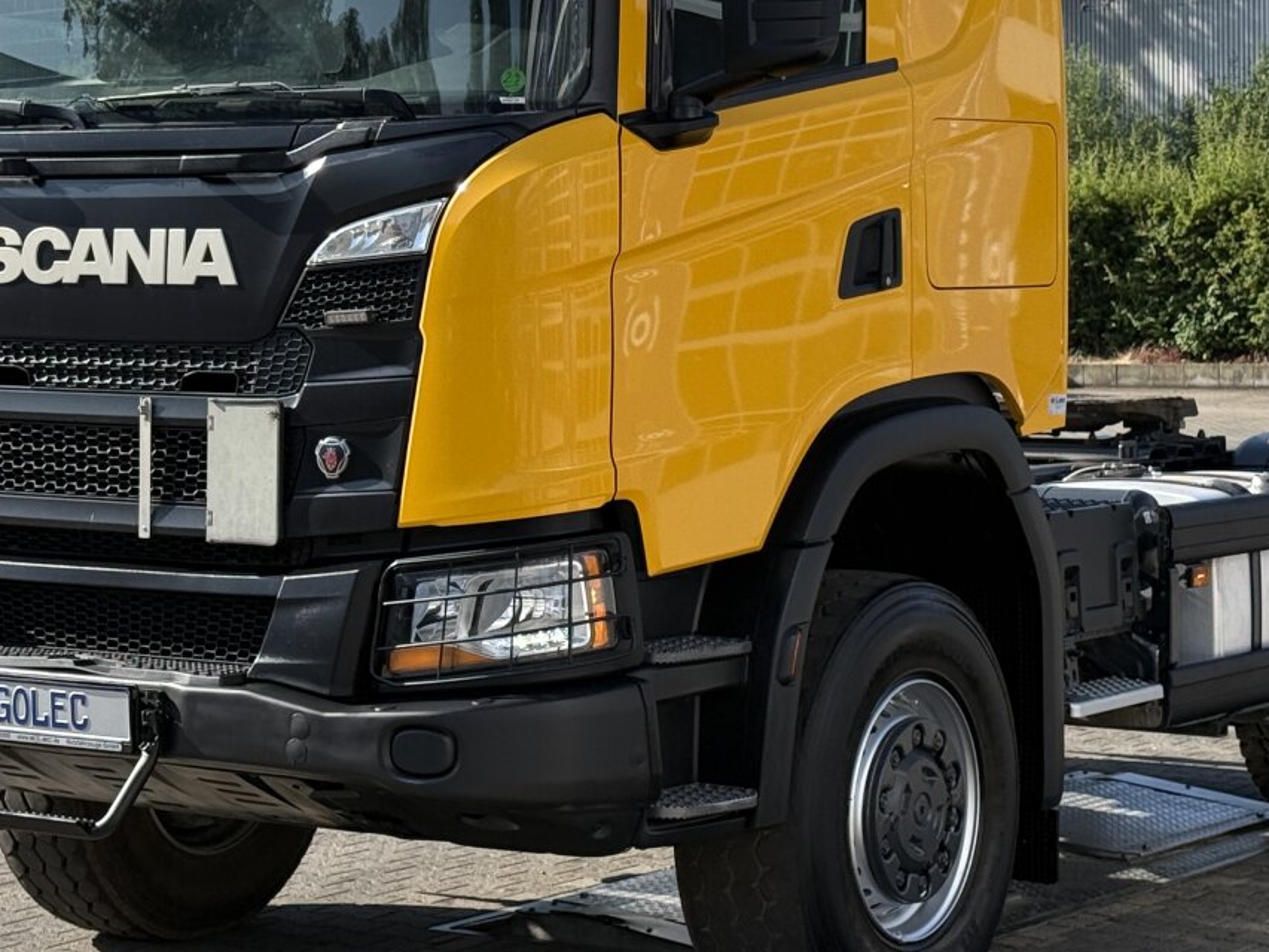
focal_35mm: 90
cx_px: 631
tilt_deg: +2.0
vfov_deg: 16.3
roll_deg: +0.4
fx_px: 3300
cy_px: 213
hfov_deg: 21.8
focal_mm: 6.76
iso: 80
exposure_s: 1/3378
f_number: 1.78
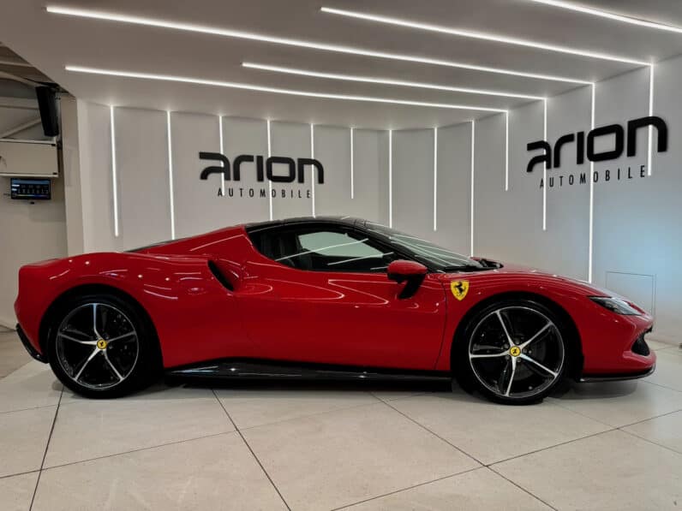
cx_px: 341
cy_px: 256
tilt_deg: -3.1
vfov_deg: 56.8
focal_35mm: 24
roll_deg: +0.5
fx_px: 473
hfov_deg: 71.6
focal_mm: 6.76
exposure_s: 1/100
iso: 100
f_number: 1.78
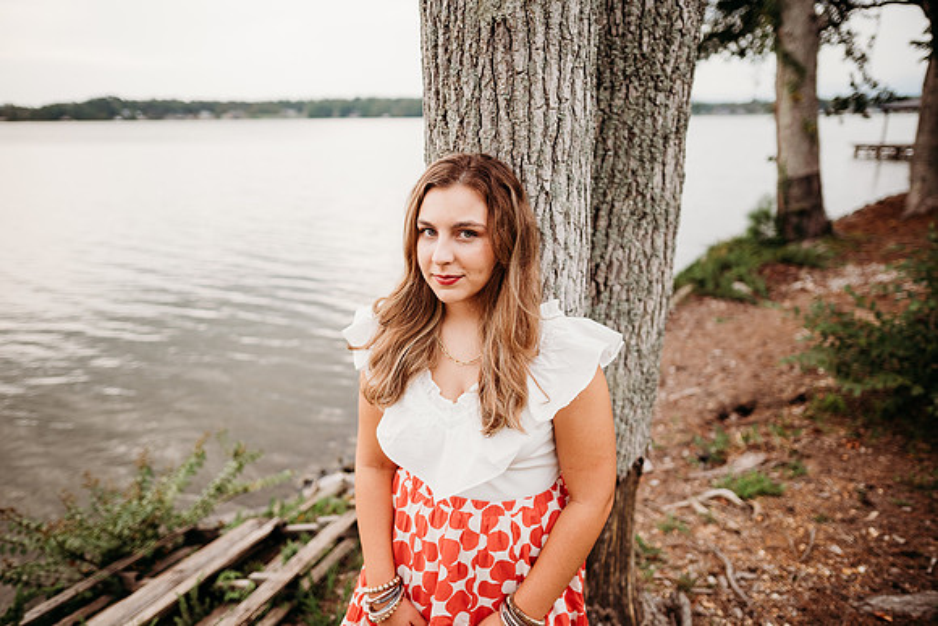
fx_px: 625
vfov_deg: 53.2
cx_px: 469
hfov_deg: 73.7
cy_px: 313
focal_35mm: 24
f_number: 2.2
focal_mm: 24
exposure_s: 1/500
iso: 200
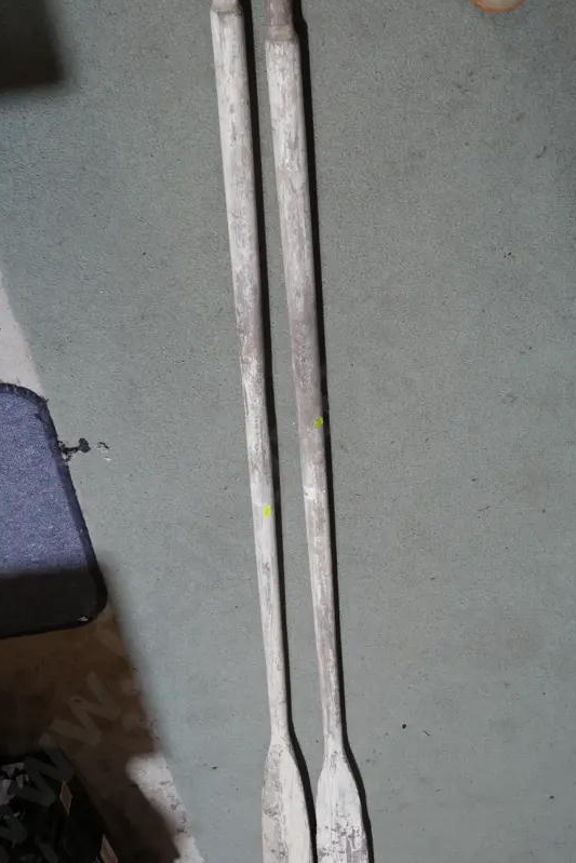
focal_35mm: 40
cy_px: 424
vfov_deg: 48.4
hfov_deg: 33.4
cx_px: 305
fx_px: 960
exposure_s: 1/60
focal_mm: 15
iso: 320
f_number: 3.6
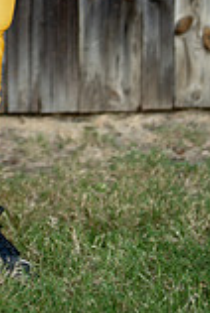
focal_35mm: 213
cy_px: -98
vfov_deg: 9.5
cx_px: -19
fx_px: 1855
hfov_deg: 6.4
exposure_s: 1/1600
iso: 100
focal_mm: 50
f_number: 1.2
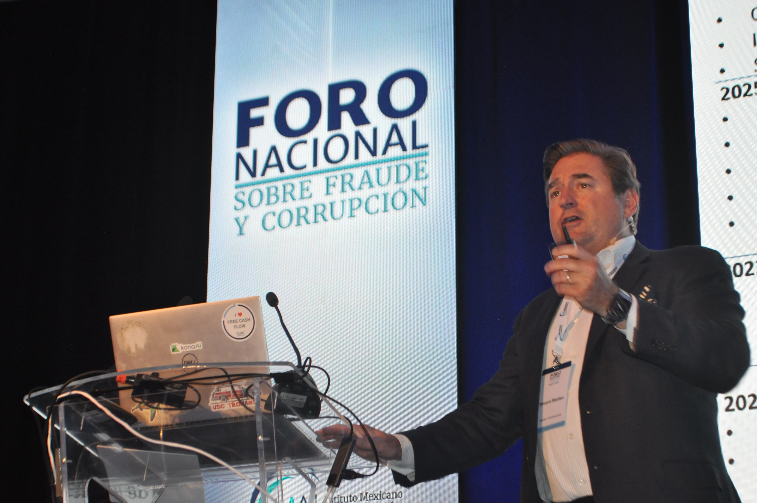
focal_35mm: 82
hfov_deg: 24.6
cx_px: 378
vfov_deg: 16.5
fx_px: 1733
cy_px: 252
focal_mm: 55
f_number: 5.6
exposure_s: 1/60
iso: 800
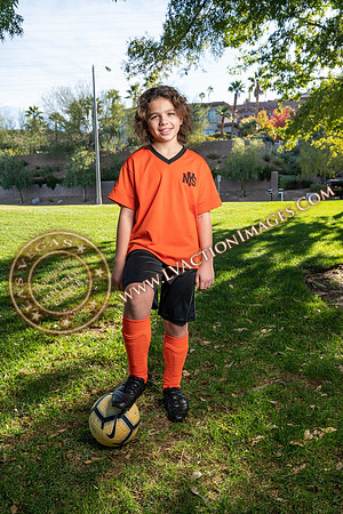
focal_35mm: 28
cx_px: 172
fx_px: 407
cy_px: 257
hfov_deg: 45.7
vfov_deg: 64.6
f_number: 5.6
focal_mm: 28.5
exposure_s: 1/160
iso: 100
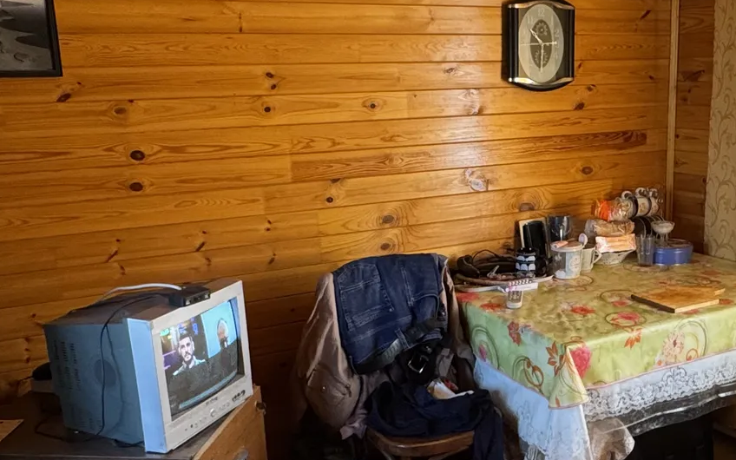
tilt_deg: -15.4
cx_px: 479
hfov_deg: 46.6
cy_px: 279
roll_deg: +1.6
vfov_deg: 30.5
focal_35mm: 42
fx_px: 842
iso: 320
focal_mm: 2.22
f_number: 2.2
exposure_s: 1/86
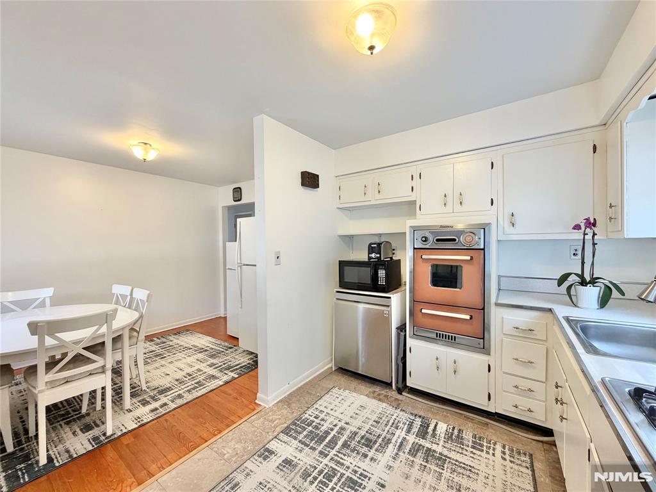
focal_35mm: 14
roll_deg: +0.7
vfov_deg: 85.7
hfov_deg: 102.1
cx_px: 328
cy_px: 246
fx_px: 265
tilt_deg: -0.8
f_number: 2.2
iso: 200
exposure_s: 1/120
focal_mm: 2.22
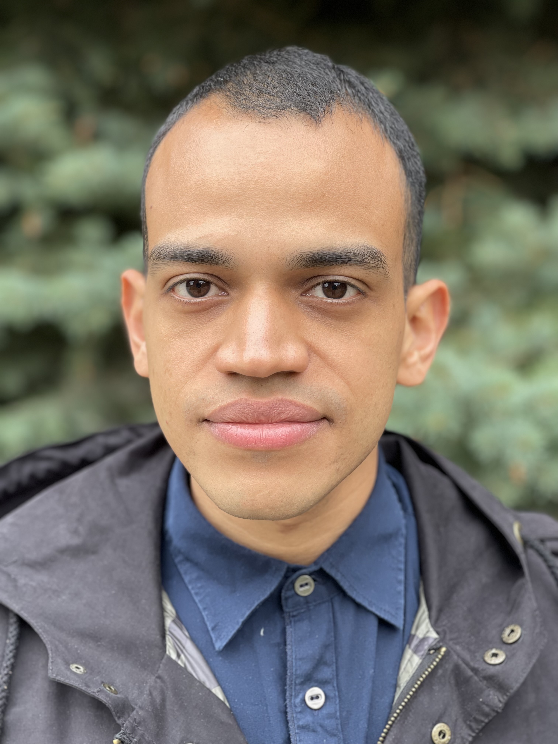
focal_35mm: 64
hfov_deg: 22.9
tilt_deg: -8.5
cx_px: 279
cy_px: 372
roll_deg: -0.7
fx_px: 1376
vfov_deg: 30.3
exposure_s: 1/121
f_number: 2.2
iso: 32
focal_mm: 7.5
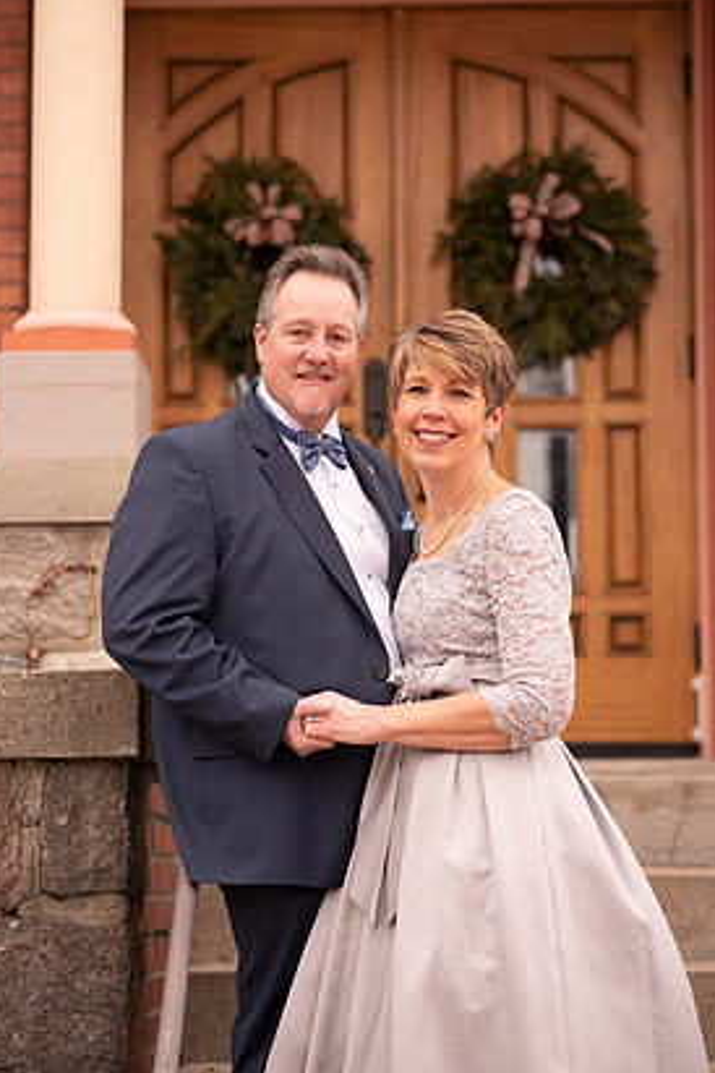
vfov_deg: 21.9
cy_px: 493
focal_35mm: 93
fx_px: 2770
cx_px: 334
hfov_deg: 14.7
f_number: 2.5
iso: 100
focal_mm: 85
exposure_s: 1/125
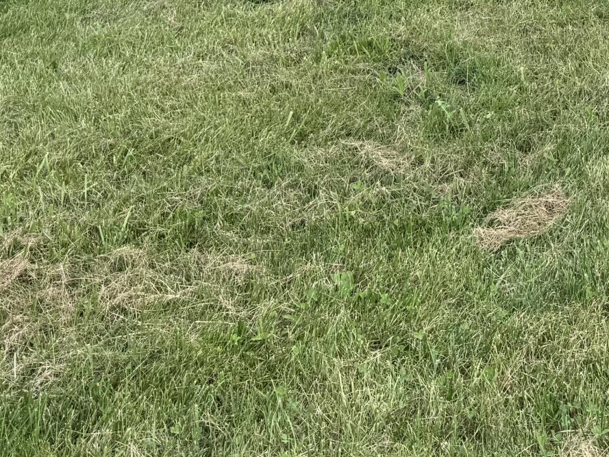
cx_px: 675
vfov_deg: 16.1
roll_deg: +1.6
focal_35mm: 81
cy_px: -304
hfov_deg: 22.7
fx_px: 1425
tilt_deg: -3.6
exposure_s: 1/1560
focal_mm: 6.76
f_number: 1.78
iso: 80
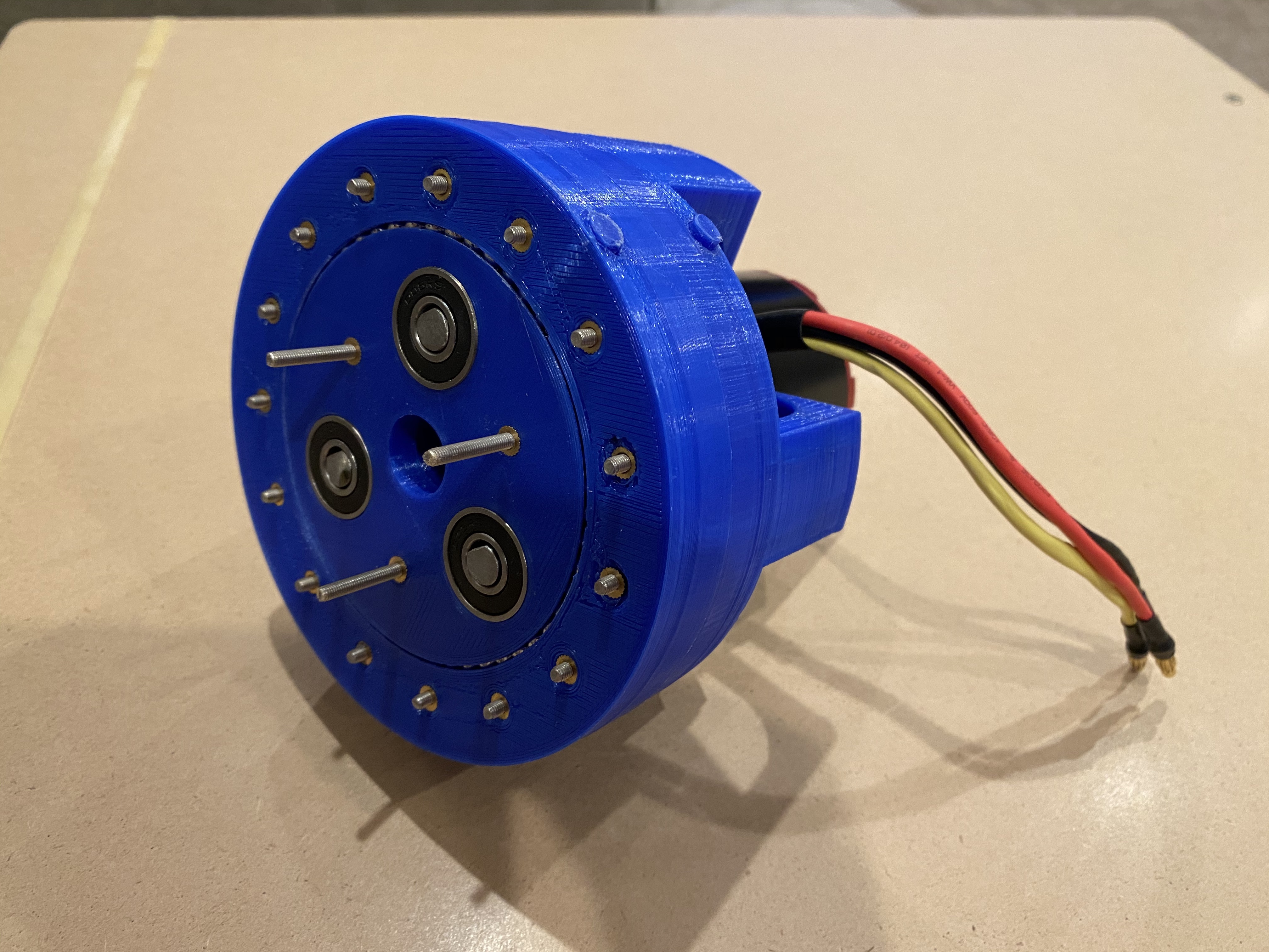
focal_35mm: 26
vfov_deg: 53.1
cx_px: 634
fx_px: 953
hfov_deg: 67.3
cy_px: 476
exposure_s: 1/60
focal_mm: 4.25
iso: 320
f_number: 1.8
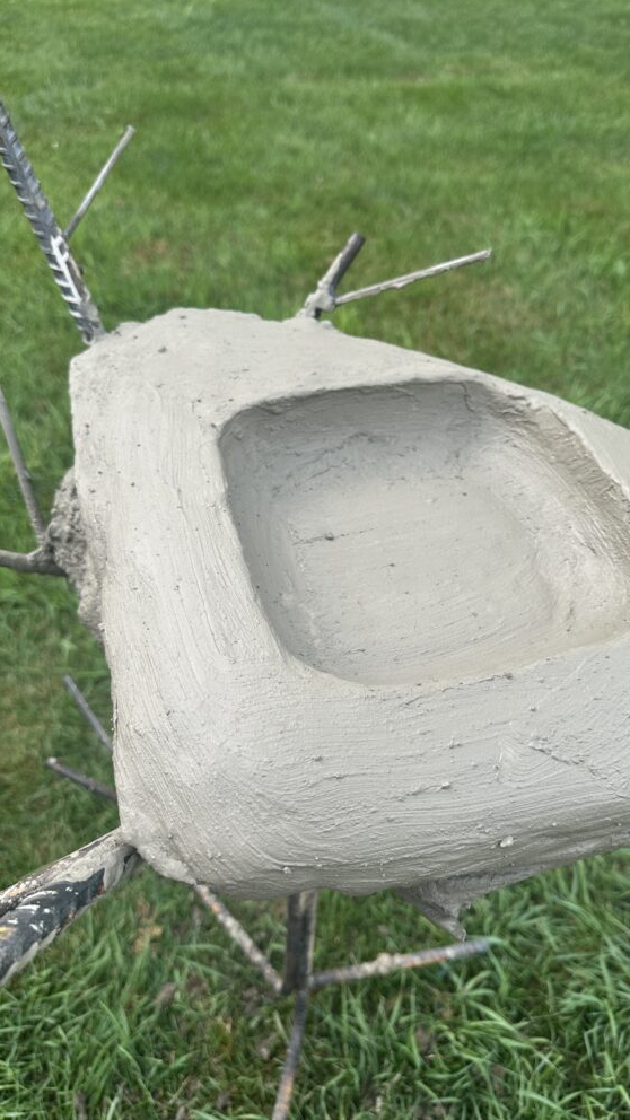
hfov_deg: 42.9
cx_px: 341
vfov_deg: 69.9
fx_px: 802
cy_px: 557
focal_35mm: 27
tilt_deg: -45.8
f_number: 1.78
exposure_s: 1/836
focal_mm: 6.86
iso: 80
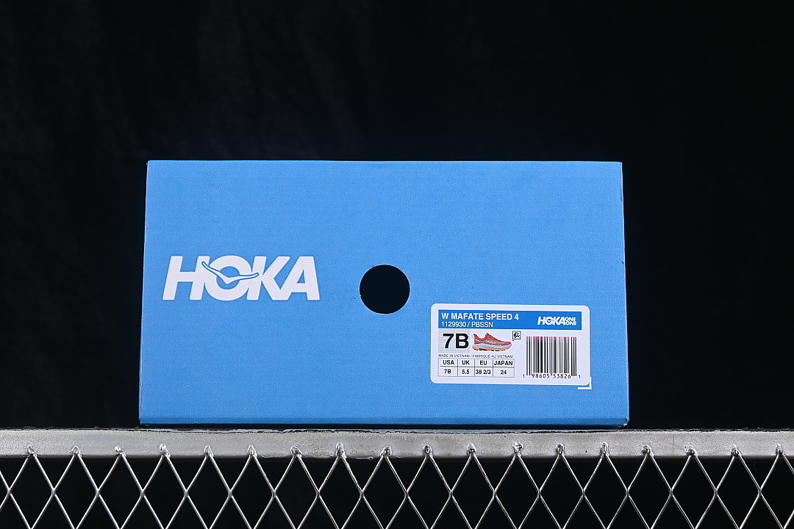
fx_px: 1654
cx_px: 397
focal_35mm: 75
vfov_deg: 18.2
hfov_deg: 27.0
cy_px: 264
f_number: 8
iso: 160
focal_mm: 50
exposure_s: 1/80
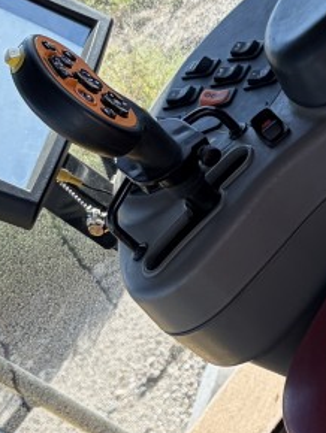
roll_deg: +39.0
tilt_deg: -30.0
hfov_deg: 10.9
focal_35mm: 129
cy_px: 52
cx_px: 540
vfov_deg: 15.1
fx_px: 1617
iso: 50
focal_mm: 5.96
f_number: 1.6
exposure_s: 1/607
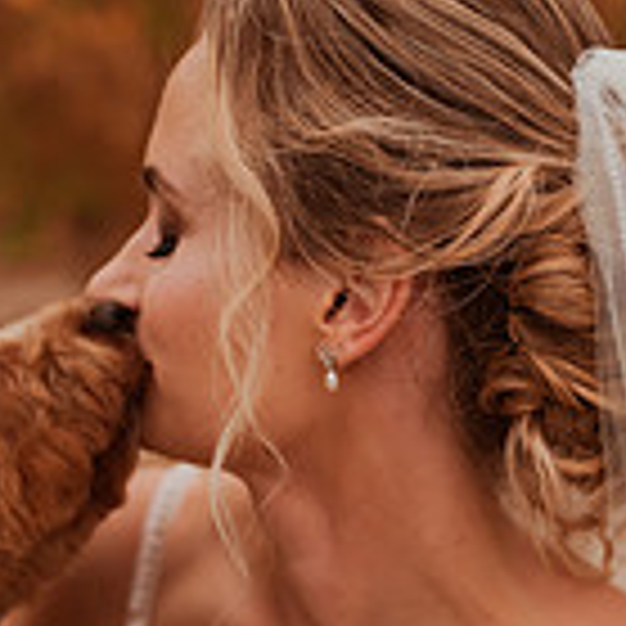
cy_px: 617
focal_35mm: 96
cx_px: 263
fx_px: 1964
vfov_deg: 17.7
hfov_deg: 18.1
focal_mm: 35
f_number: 1.6
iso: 500
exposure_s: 1/4000
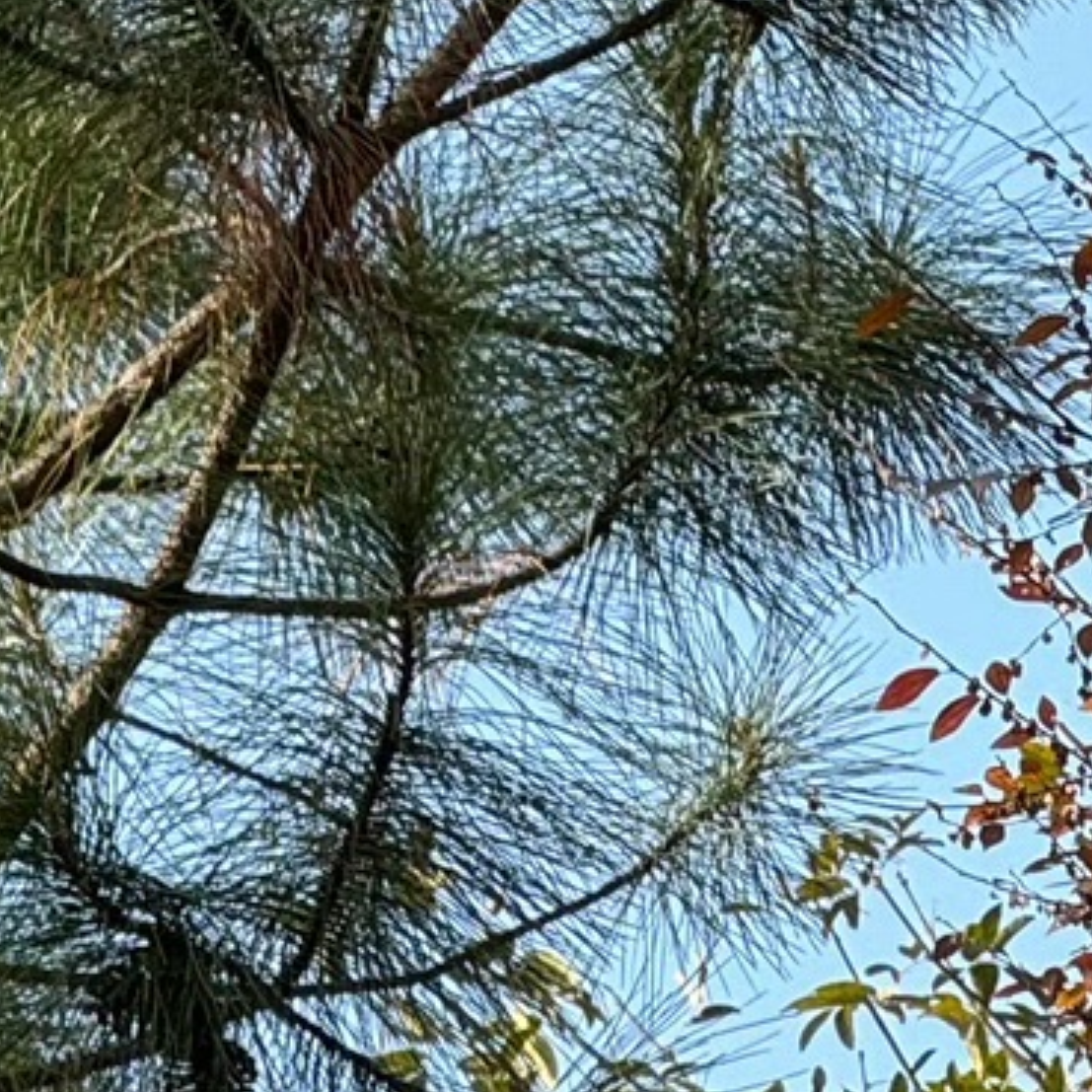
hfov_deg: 4.7
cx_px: 133
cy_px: -728
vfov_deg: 4.7
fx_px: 13170
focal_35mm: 369
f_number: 2.8
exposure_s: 1/270
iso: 25
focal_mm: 9
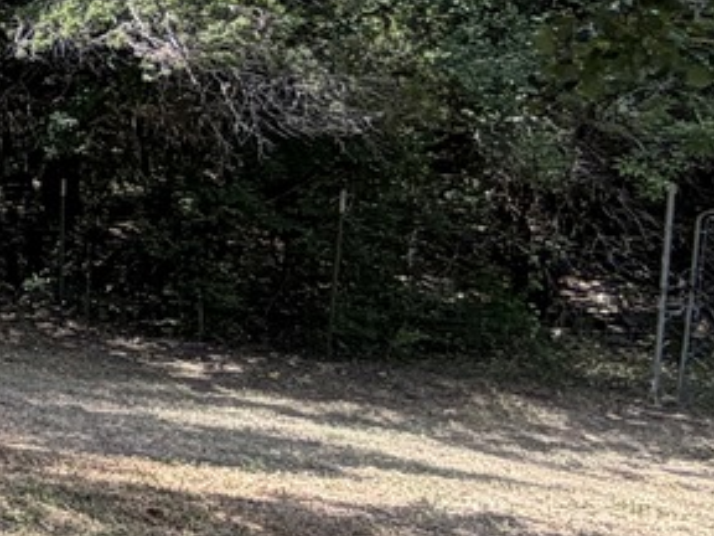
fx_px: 1444
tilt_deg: -7.5
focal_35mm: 70
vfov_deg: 20.9
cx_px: -808
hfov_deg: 17.3
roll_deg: +1.7
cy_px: 164
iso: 40
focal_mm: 2.22
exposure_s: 1/232
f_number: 2.2
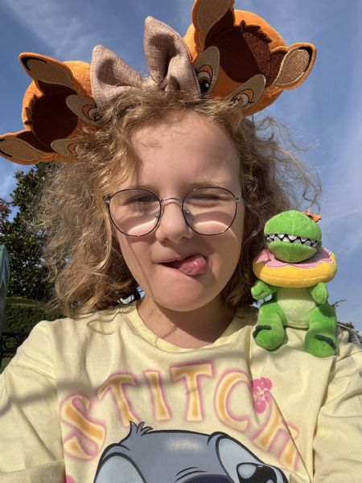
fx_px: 418
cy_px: 242
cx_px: 181
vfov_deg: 60.0
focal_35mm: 30
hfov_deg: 46.8
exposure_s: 1/1316
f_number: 1.9
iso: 25
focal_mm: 2.69
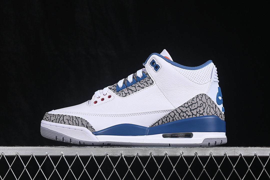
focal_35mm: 75
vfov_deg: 18.2
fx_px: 562
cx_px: 135
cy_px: 90
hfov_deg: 27.0
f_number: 8
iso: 160
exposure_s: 1/80
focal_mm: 50
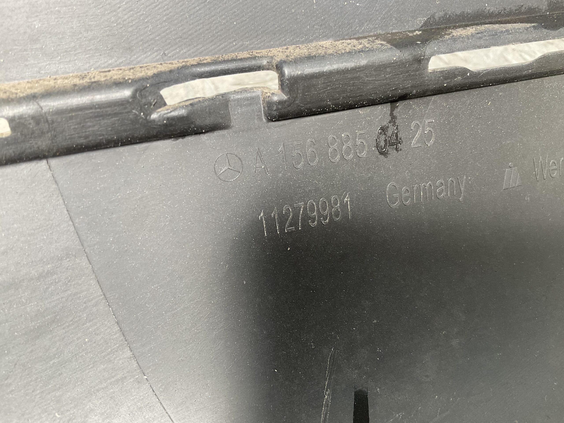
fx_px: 472
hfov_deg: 61.7
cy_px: 212
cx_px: 282
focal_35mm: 29
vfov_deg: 48.2
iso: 50
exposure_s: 1/100
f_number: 1.8
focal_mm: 3
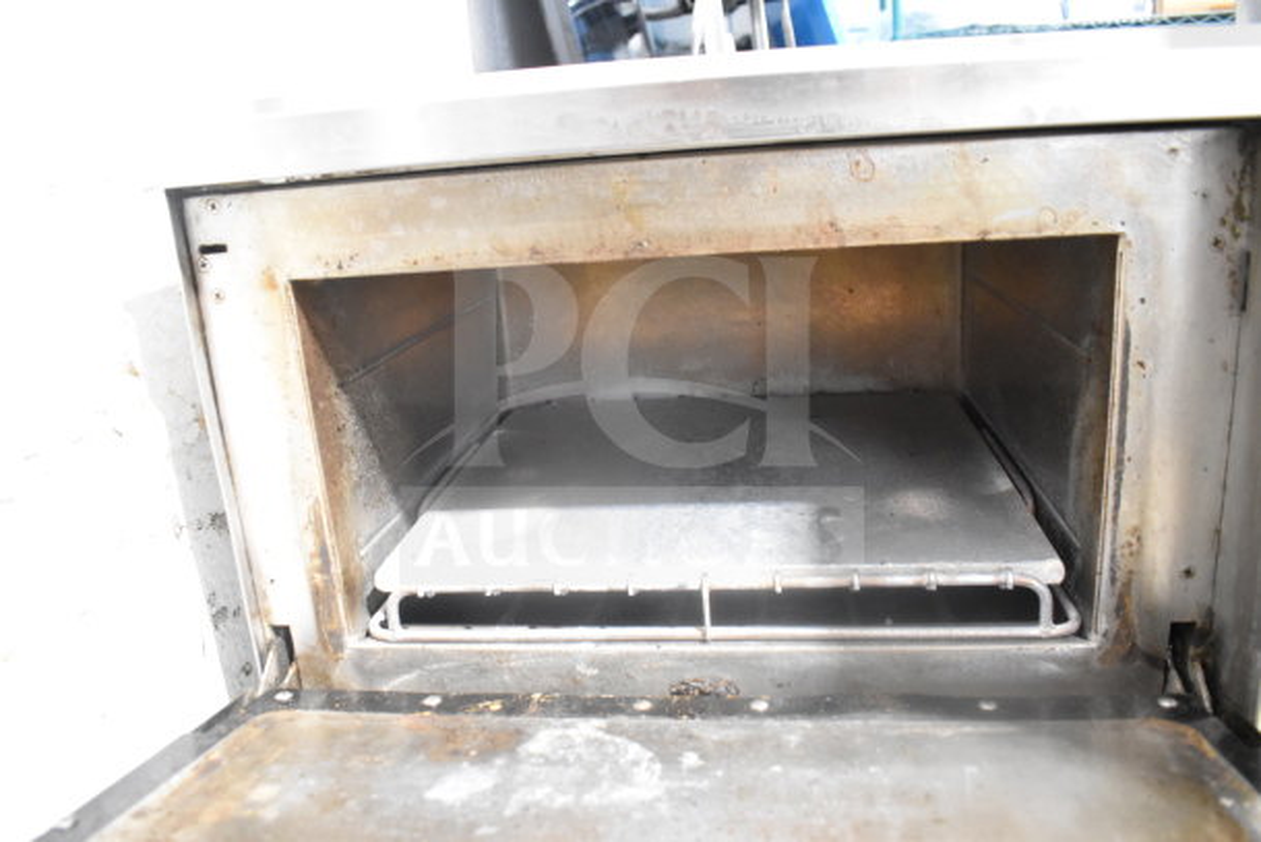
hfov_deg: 67.4
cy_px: 421
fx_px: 946
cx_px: 630
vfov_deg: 48.0
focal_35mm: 27
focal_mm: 18
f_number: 3.5
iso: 4500
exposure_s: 1/30
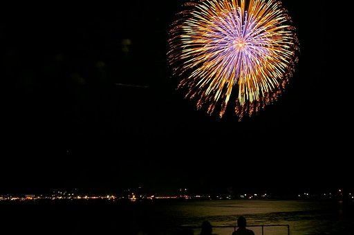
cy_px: 118
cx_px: 177
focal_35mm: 57
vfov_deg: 23.7
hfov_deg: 35.1
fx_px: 560
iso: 200
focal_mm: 38
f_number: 11
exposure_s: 5.7
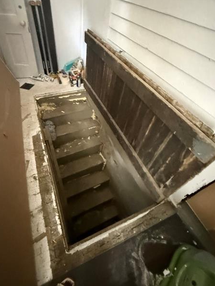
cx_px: 96
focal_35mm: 18
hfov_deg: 71.4
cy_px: 126
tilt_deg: -47.0
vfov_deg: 87.3
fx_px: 149
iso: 1600
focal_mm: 2.22
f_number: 2.2
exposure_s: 1/34
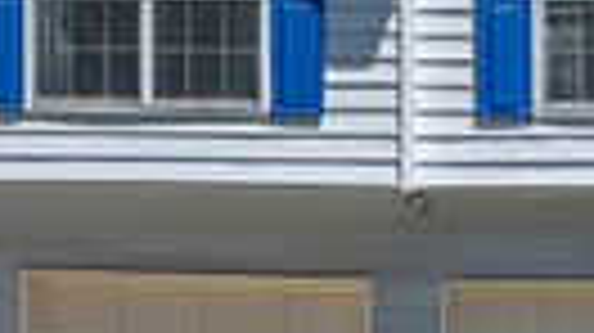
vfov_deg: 11.3
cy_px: 83
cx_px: 4
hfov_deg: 19.4
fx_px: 1684
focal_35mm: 107
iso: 200
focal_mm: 18
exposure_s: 1/250
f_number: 8
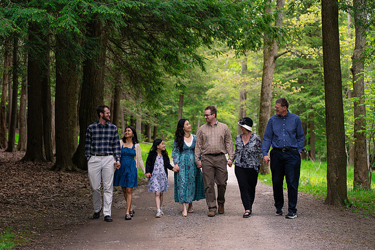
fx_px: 985
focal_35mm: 95
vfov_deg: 14.5
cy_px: 139
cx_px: 166
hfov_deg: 21.6
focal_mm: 85
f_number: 3.2
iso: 800
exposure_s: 1/250
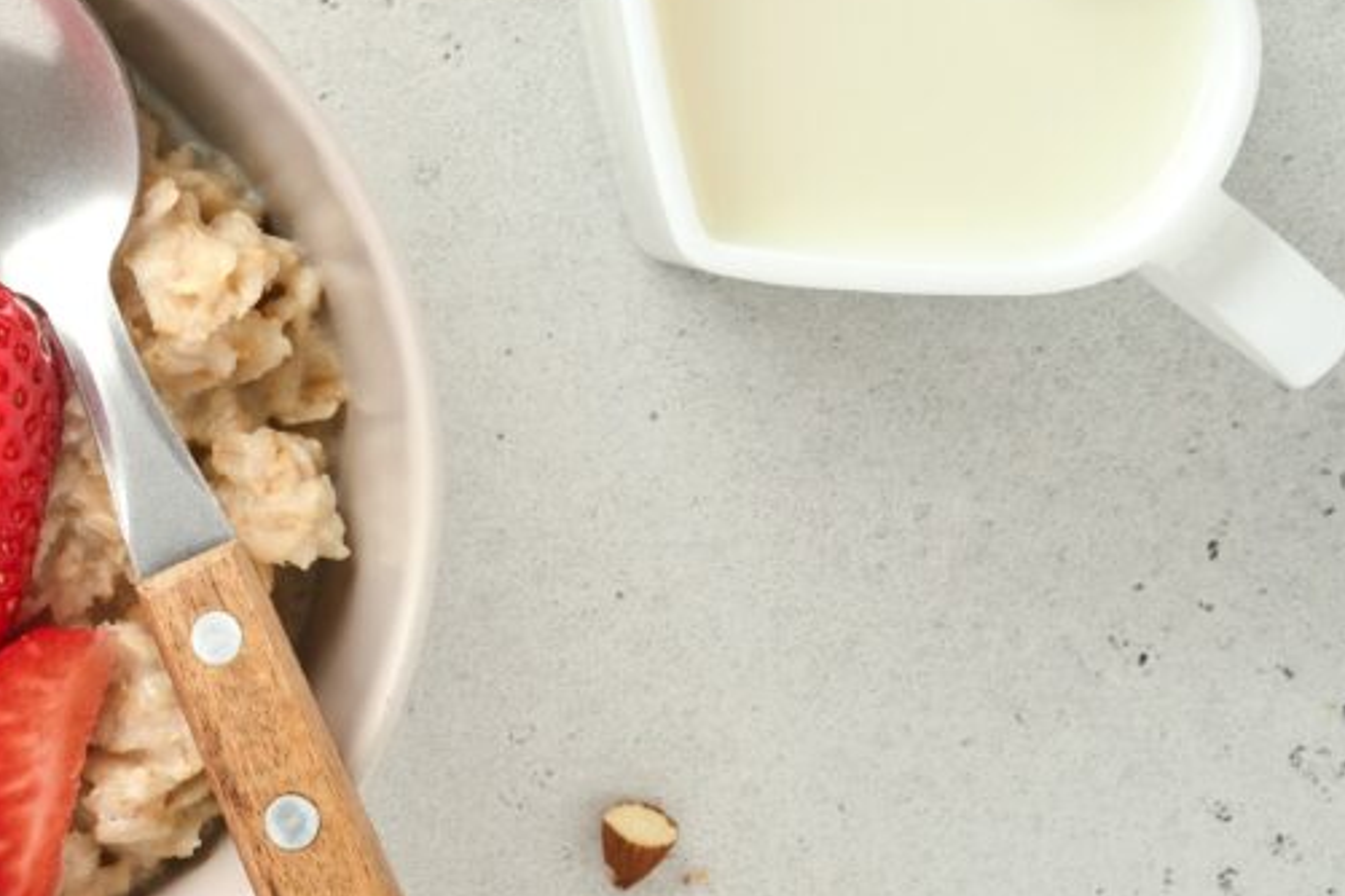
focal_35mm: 184
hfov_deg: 11.1
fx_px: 6874
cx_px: 21
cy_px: 318
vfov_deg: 7.5
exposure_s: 1/160
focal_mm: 60
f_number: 10
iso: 160
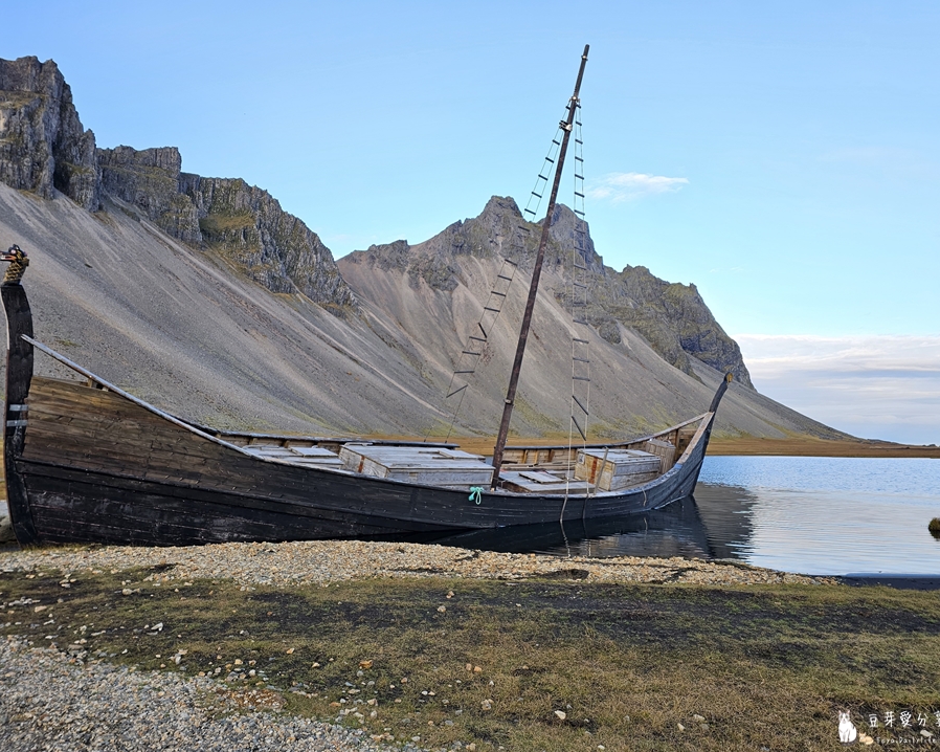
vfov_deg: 56.8
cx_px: 472
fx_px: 695
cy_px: 370
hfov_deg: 68.1
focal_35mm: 25
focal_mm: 6.3
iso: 25
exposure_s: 1/180
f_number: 1.7
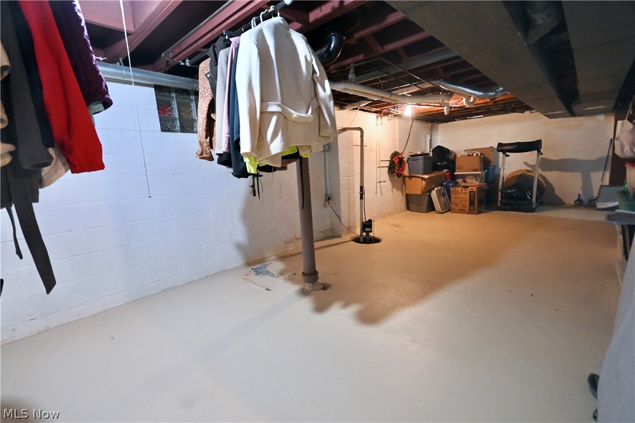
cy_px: 212
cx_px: 318
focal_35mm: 15
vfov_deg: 77.3
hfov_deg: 100.4
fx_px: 265
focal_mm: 10
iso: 640
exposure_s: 1/10
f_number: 4
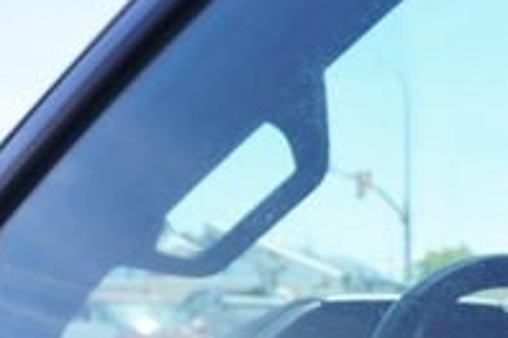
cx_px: 813
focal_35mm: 97
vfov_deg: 13.8
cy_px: 389
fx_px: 1369
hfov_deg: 18.1
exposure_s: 1/125
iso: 100
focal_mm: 20
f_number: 5.6
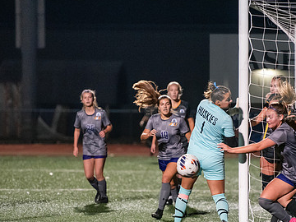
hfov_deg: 6.4
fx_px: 2651
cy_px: 134
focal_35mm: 310
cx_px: 185
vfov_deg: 4.8
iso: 8000
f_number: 2.8
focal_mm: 200
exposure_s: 1/1000
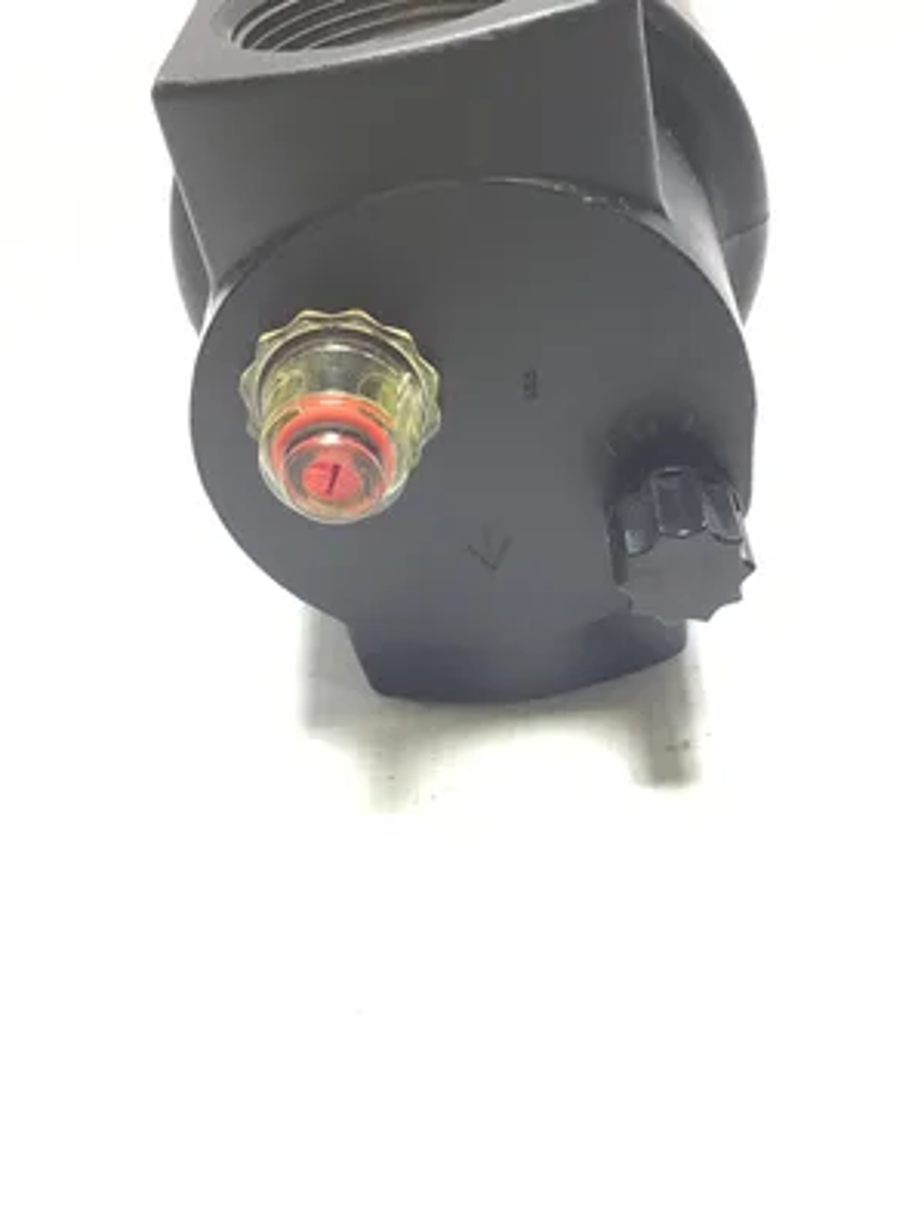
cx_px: 462
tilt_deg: -43.2
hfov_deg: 45.4
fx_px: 1103
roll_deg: +6.1
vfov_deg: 58.4
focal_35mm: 31
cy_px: 616
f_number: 2.4
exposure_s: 1/30
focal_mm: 3.3
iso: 25
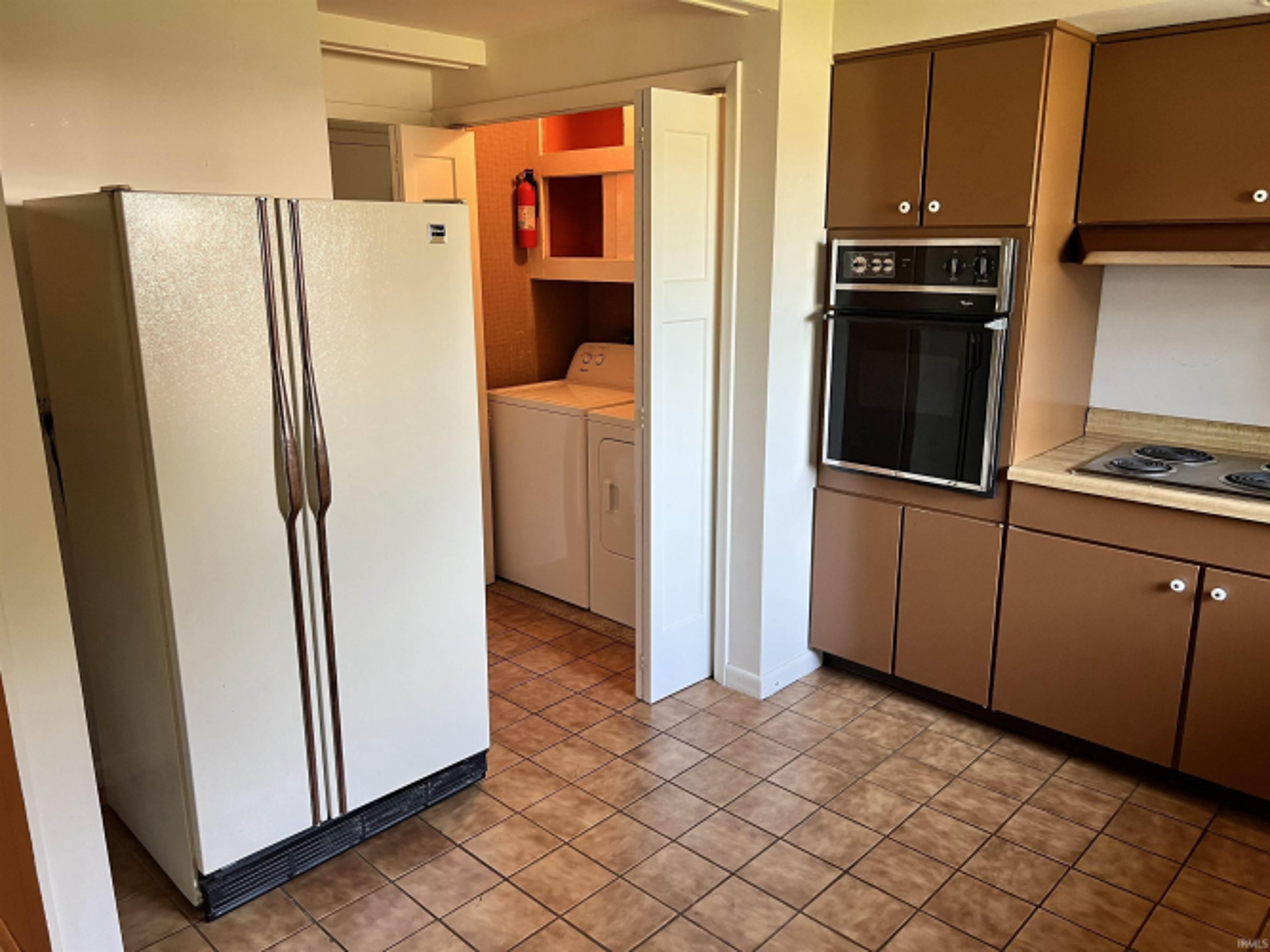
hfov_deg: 67.3
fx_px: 954
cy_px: 476
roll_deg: +0.7
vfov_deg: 53.0
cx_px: 635
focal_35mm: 26
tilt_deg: -13.9
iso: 100
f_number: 1.5
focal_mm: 5.7
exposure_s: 1/60
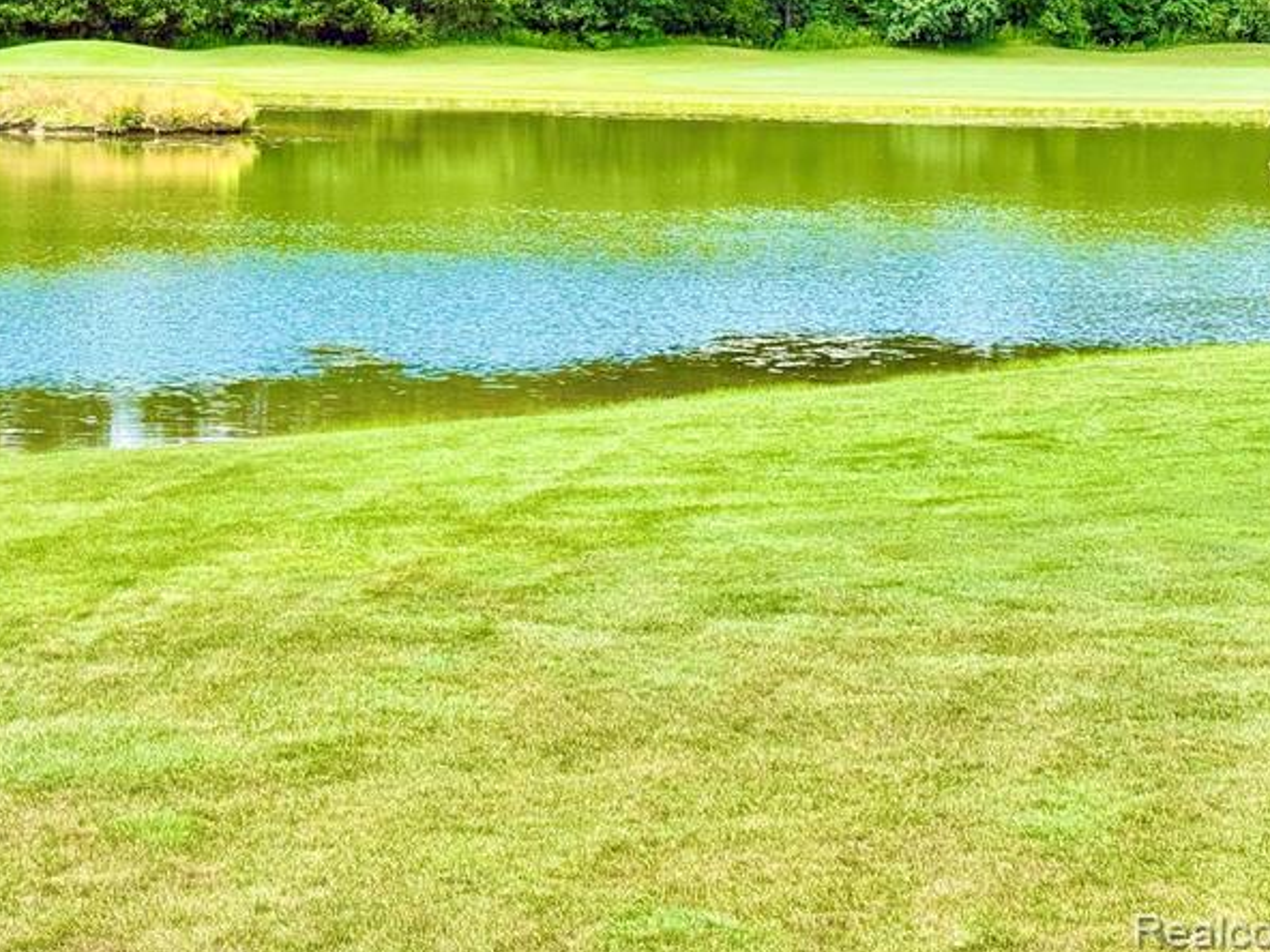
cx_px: 251
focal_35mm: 83
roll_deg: -0.6
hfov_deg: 23.2
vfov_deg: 17.6
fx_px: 3045
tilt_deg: -2.9
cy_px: 142
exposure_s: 1/2342
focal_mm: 6.76
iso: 100
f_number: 1.78
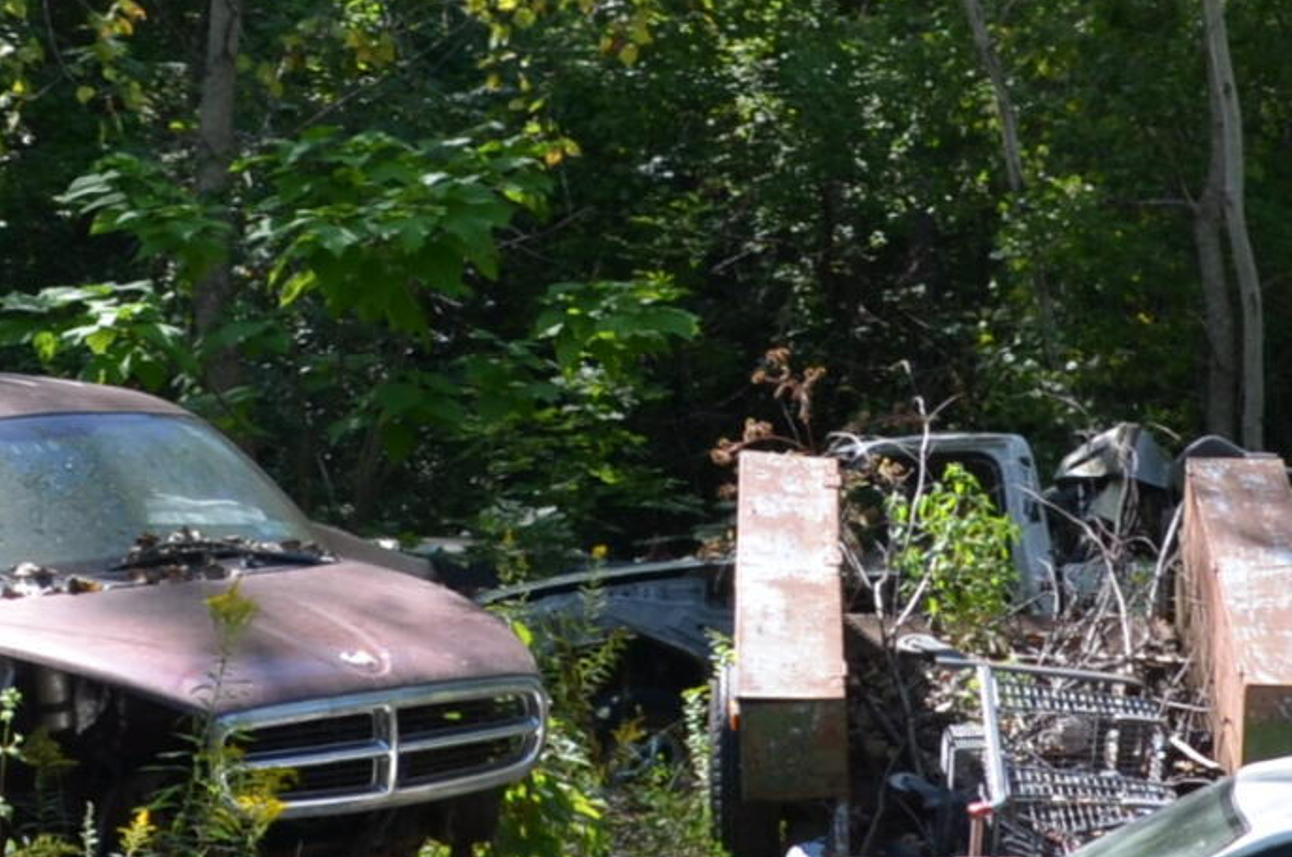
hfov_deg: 17.4
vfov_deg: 11.6
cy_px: 342
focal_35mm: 118
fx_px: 4228
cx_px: 802
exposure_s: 1/200
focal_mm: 18
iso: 200
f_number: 7.1
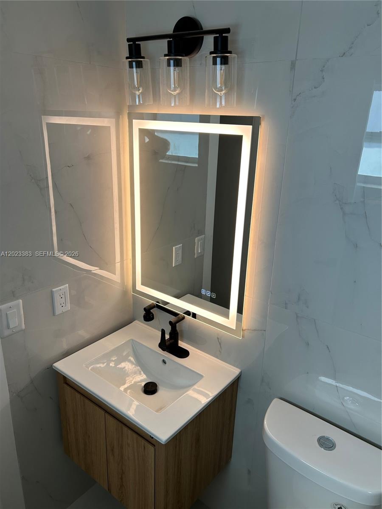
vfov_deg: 67.3
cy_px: 254
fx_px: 383
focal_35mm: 26
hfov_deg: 53.1
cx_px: 191
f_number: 1.5
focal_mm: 5.7
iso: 40
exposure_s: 1/148
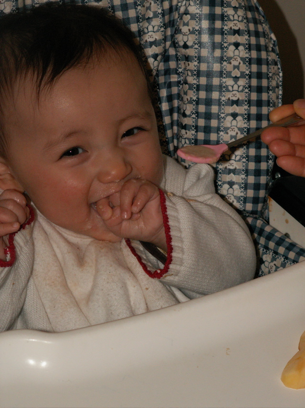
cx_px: 152
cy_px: 204
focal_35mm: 128
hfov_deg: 11.6
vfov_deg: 15.4
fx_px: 1505
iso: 160
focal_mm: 20.85
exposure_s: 1/40
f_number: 4
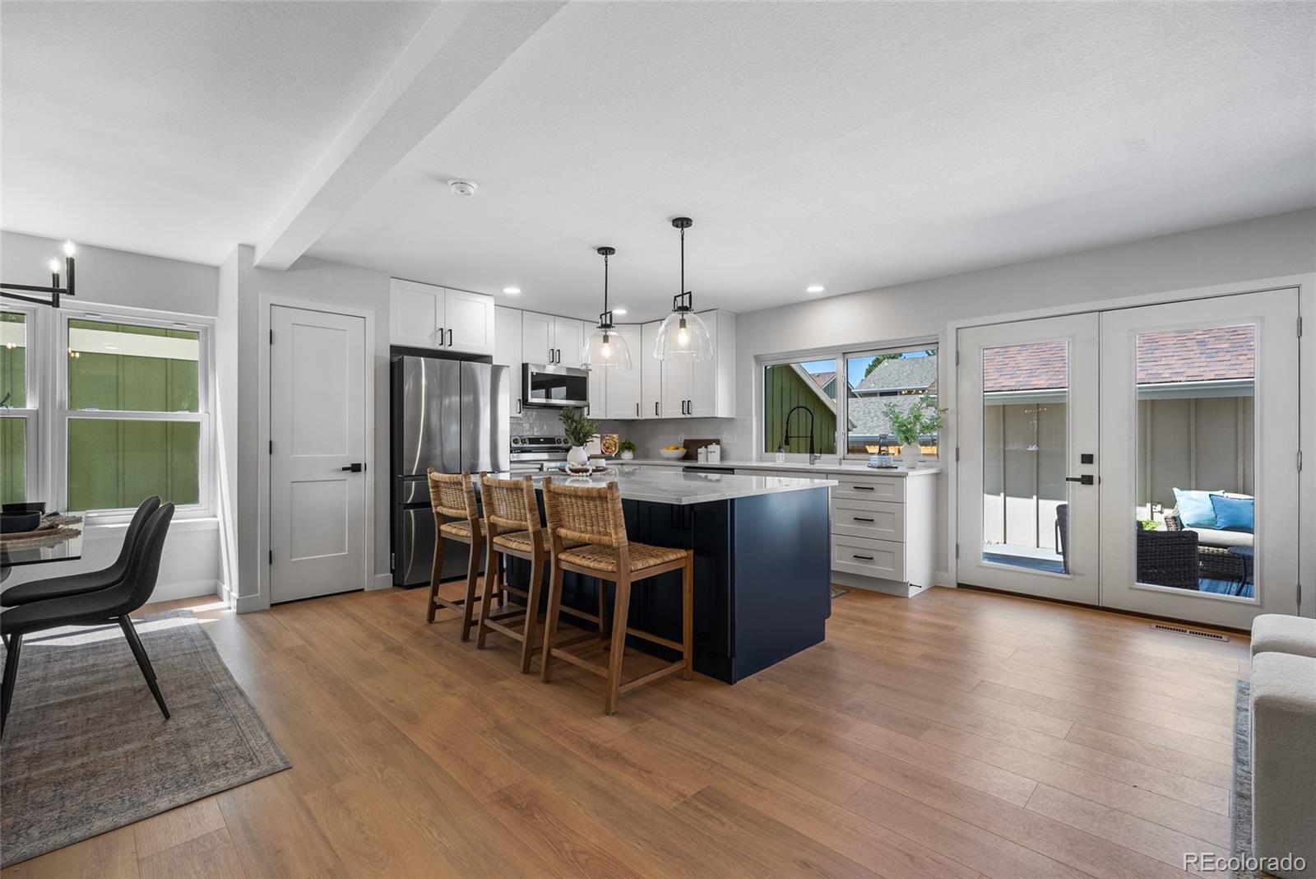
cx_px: 658
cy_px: 440
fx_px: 585
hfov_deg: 96.7
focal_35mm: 16
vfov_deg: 73.8
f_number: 8
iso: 200
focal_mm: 16
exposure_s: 1/125
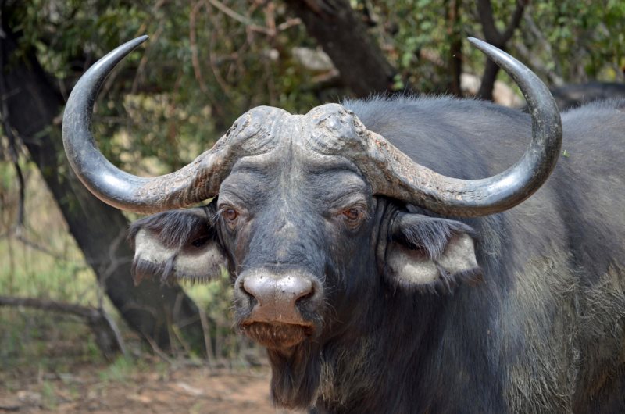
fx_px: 3769
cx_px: 312
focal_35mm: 218
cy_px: 207
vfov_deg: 6.3
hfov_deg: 9.5
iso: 400
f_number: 5.6
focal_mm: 145
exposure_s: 1/640
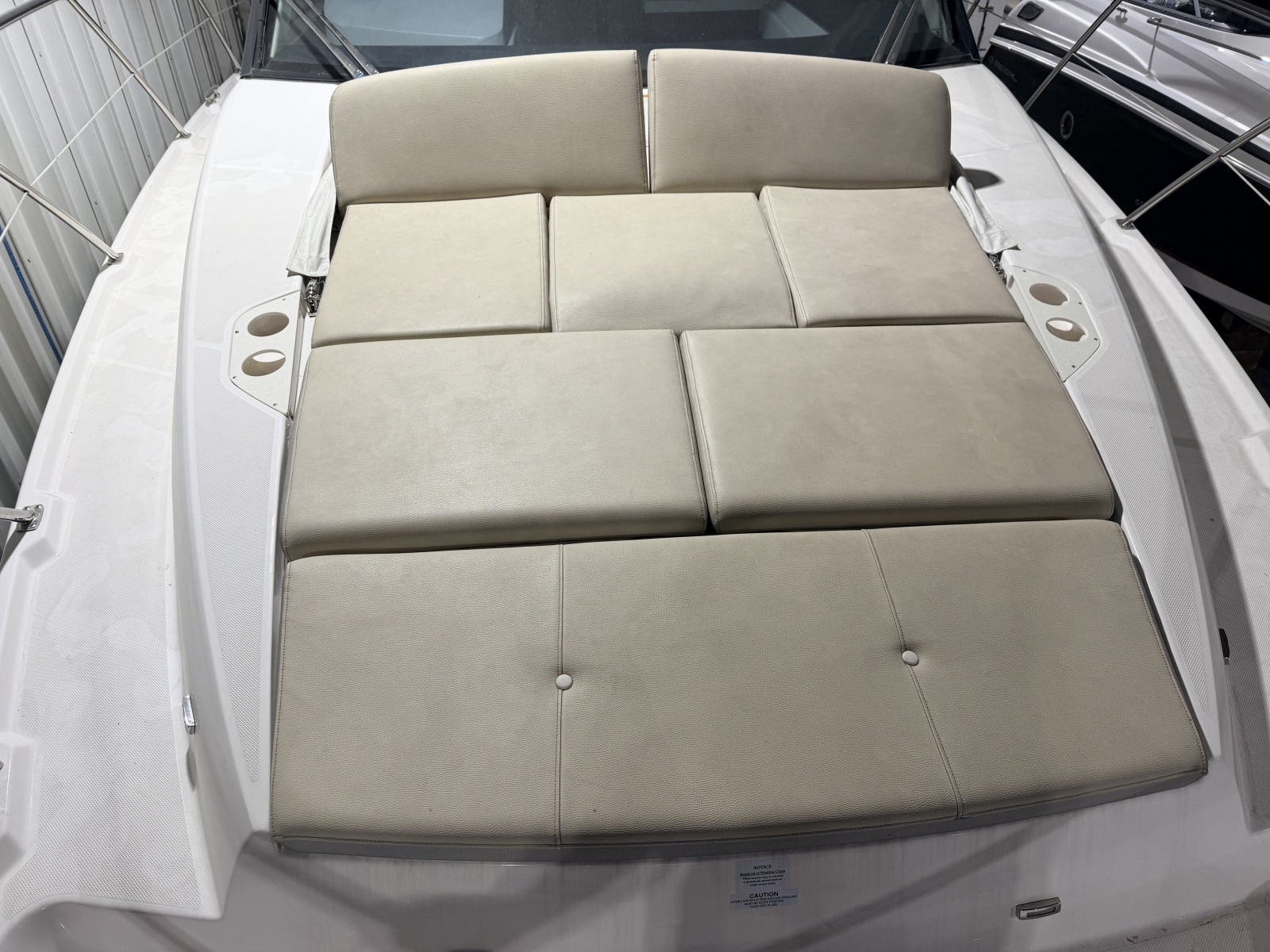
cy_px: 476
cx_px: 635
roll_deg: +0.7
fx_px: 881
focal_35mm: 24
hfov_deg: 71.6
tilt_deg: -35.5
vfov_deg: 56.8
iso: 64
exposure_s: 1/120
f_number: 1.78
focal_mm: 6.76
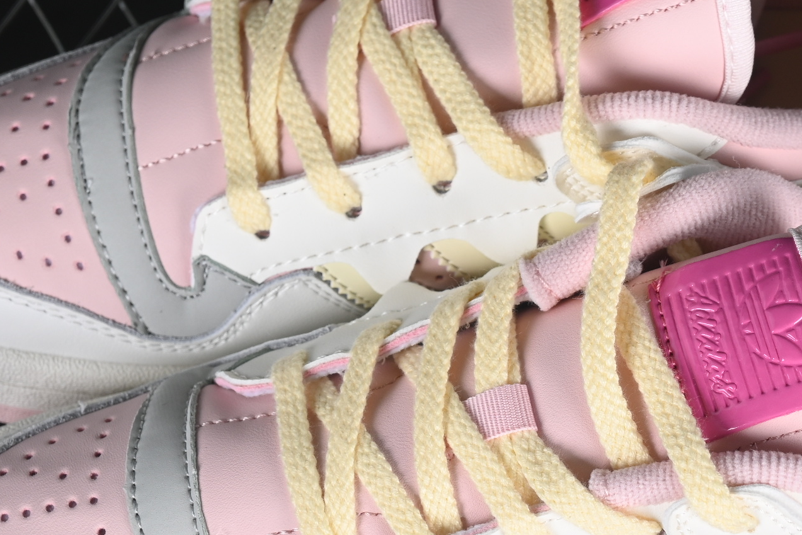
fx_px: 3654
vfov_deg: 8.4
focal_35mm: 164
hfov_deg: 12.5
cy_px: 335
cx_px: 507
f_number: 7.1
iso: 160
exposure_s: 1/80
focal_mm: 50
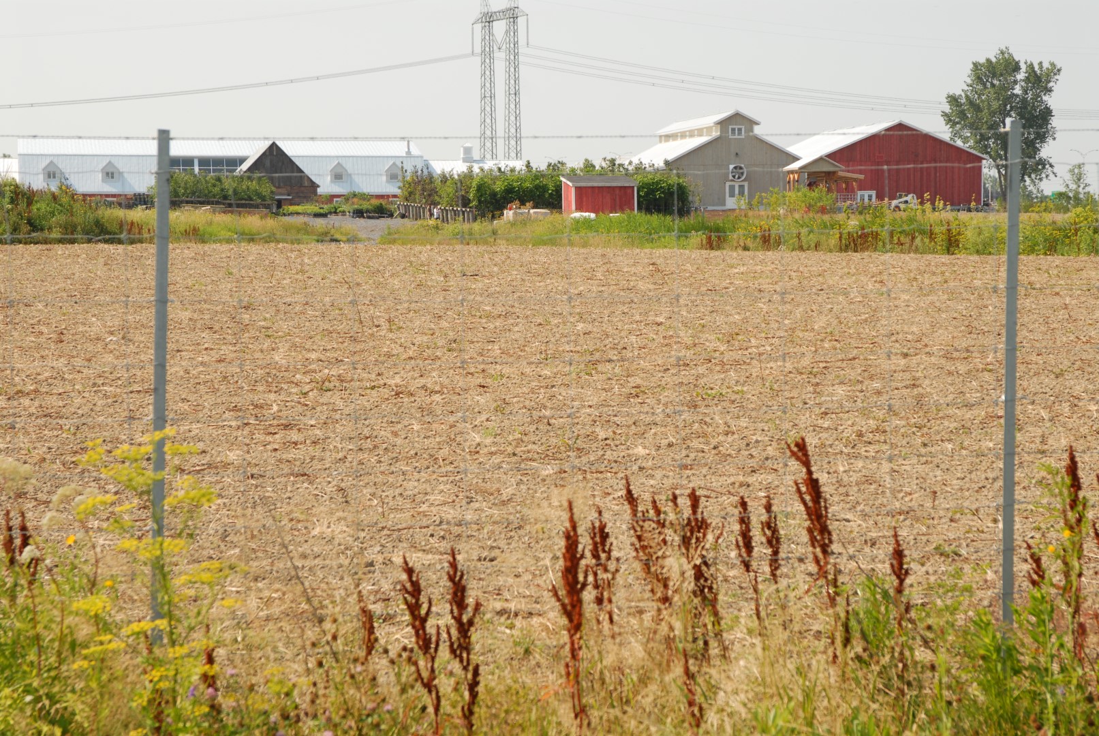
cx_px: 550
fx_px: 2980
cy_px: 368
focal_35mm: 98
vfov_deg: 14.1
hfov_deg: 20.9
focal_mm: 65
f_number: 8
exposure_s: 1/200
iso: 125
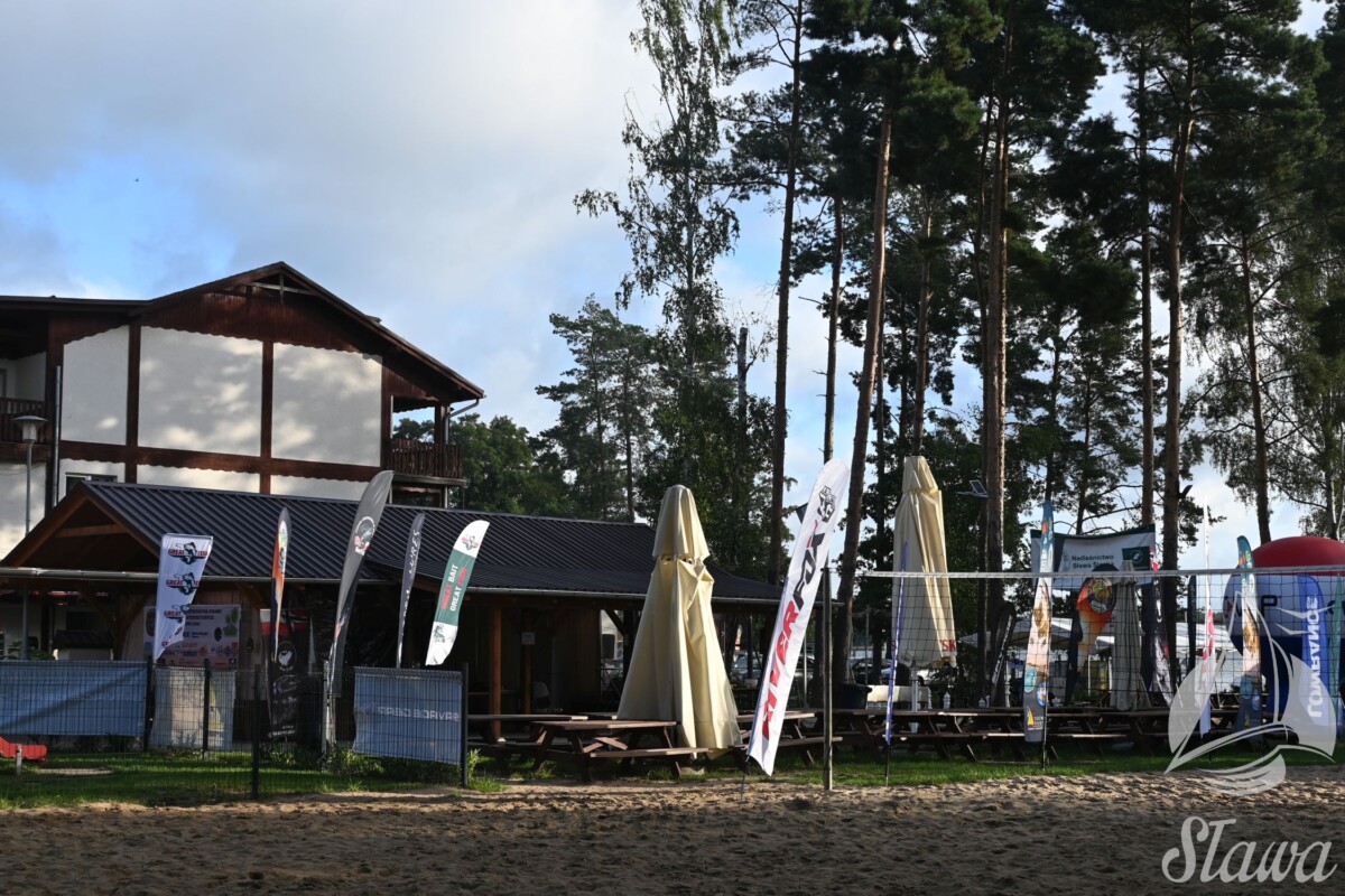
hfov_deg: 43.6
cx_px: 672
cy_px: 448
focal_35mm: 45
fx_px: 1681
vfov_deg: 29.9
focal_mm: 30
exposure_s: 1/250
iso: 110
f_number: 5.6
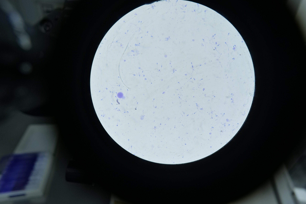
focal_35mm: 20
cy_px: 102
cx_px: 153
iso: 2500
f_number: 5.6
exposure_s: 1/100
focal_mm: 20
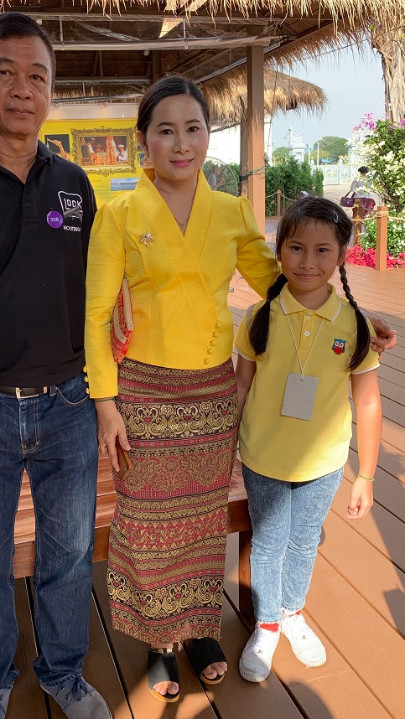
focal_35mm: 33
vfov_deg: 59.5
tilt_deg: -15.8
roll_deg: +2.3
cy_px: 355
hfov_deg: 35.4
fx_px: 630
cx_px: 149
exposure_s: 1/413
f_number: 1.8
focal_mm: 4.25
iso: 25
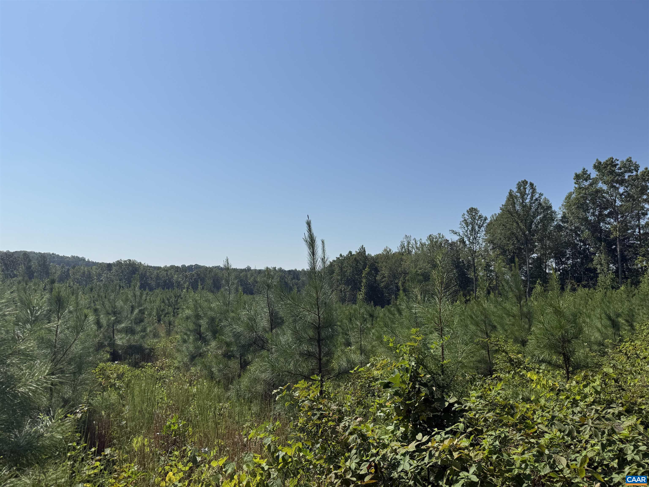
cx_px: 324
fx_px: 450
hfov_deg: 71.6
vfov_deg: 56.8
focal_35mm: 24
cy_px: 244
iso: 80
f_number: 1.78
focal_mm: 6.76
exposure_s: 1/9091
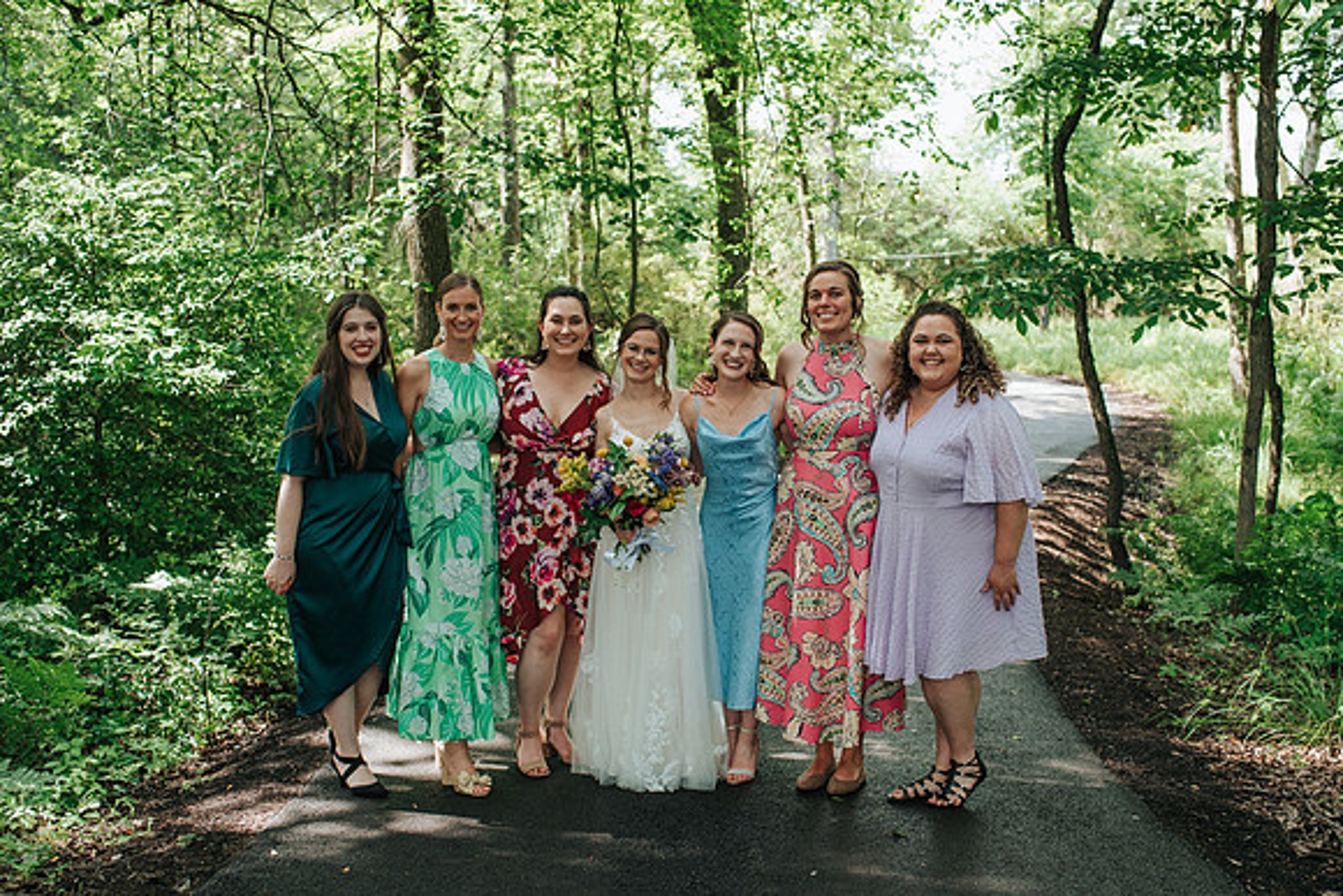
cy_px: 479
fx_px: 1490
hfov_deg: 48.5
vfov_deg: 33.5
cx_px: 677
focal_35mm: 40
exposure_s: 1/250
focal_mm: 35
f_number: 3.2
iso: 280
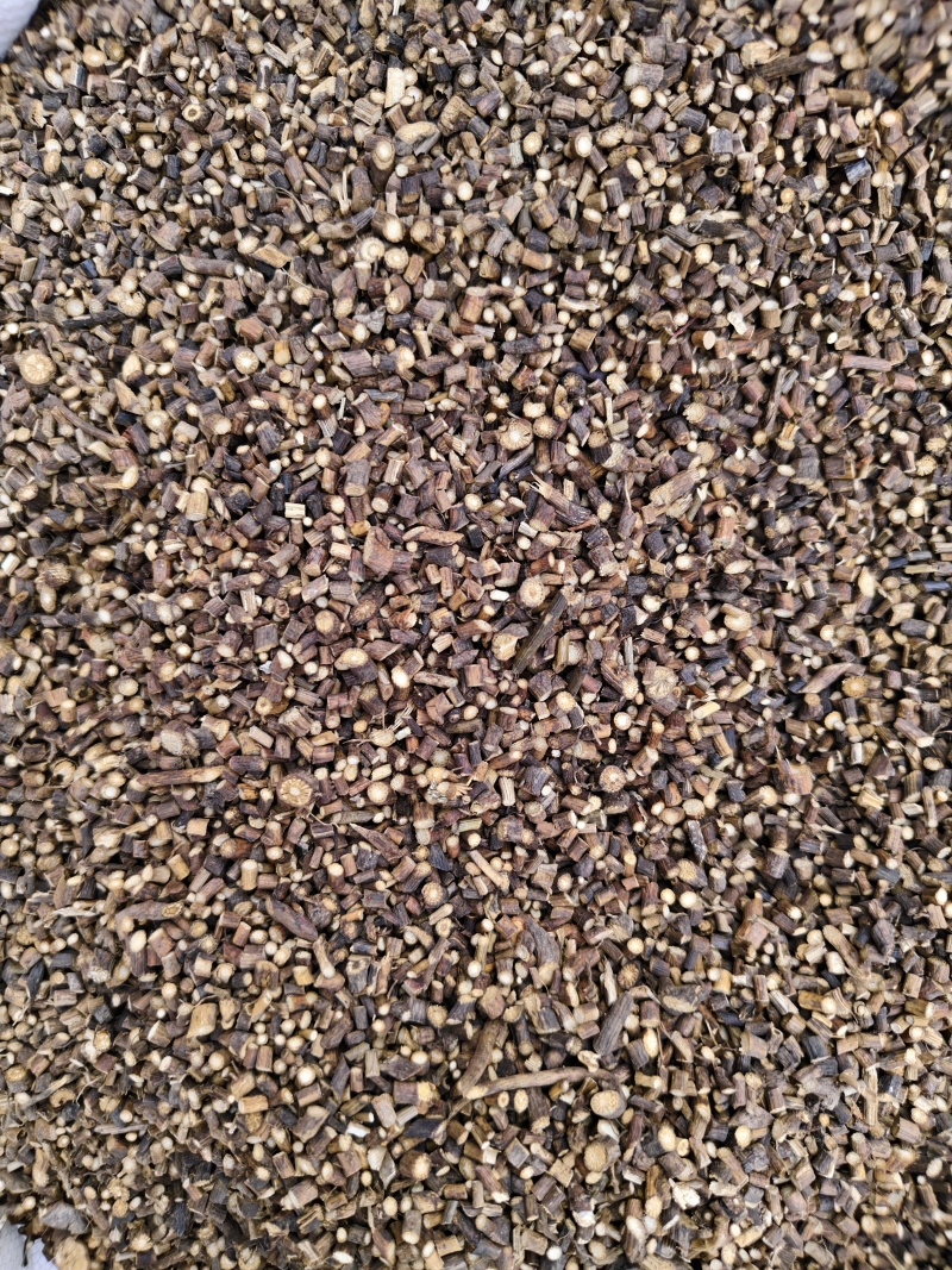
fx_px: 844
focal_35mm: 23
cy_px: 635
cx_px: 476
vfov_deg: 73.9
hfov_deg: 58.9
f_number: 1.88
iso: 71
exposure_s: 1/587
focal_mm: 5.56
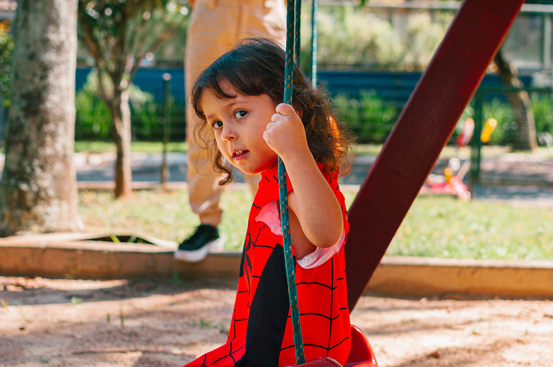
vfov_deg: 24.5
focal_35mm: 55
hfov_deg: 36.2
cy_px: 178
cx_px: 285
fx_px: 845
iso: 320
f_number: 3.5
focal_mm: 35
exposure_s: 1/1600
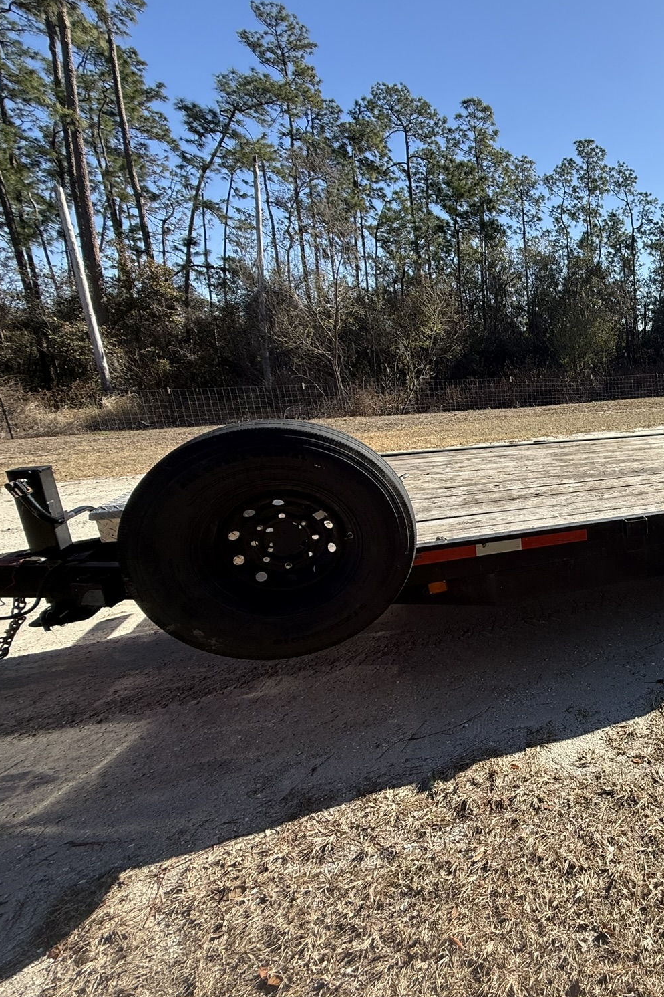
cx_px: 666
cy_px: 485
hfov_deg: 50.1
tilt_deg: -14.7
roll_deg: +0.0
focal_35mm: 20
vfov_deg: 84.0
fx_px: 553
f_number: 2.2
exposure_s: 1/1167
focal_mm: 2.22
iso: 50
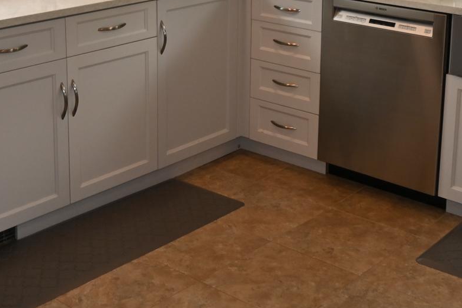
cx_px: 245
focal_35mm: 63
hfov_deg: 31.9
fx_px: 808
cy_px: 16
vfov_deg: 21.0
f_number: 3.5
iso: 400
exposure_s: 1/60
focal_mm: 16
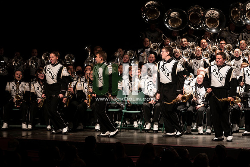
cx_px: 125
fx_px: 1388
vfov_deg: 6.9
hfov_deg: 10.3
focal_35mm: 200
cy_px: 84
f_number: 2.8
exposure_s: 1/500
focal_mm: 200
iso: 2500
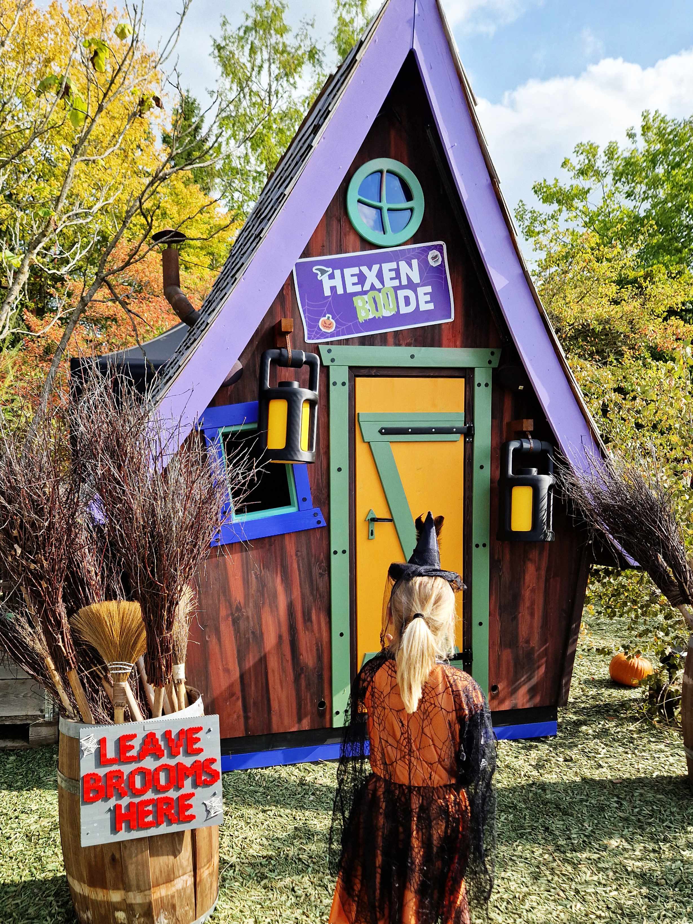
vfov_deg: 73.9
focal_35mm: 23
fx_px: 614
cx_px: 346
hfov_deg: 58.9
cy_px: 462
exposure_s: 1/796
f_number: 1.8
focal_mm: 5.4
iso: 50
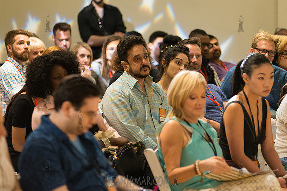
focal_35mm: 156
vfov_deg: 8.8
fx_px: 1244
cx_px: 144
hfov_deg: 13.2
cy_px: 96
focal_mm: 155
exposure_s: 1/160
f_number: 3.5
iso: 3200
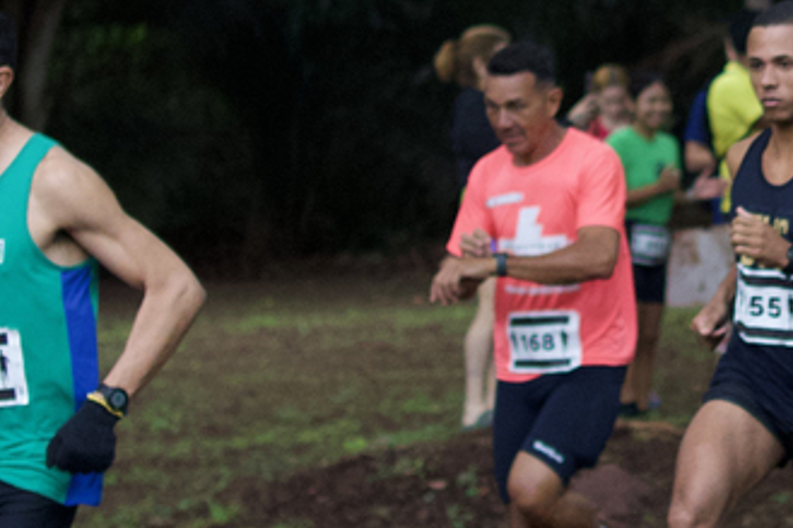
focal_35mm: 175
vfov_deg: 7.8
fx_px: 3853
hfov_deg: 11.5
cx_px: 918
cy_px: -33
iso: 1000
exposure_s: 1/640
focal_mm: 30
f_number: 1.6
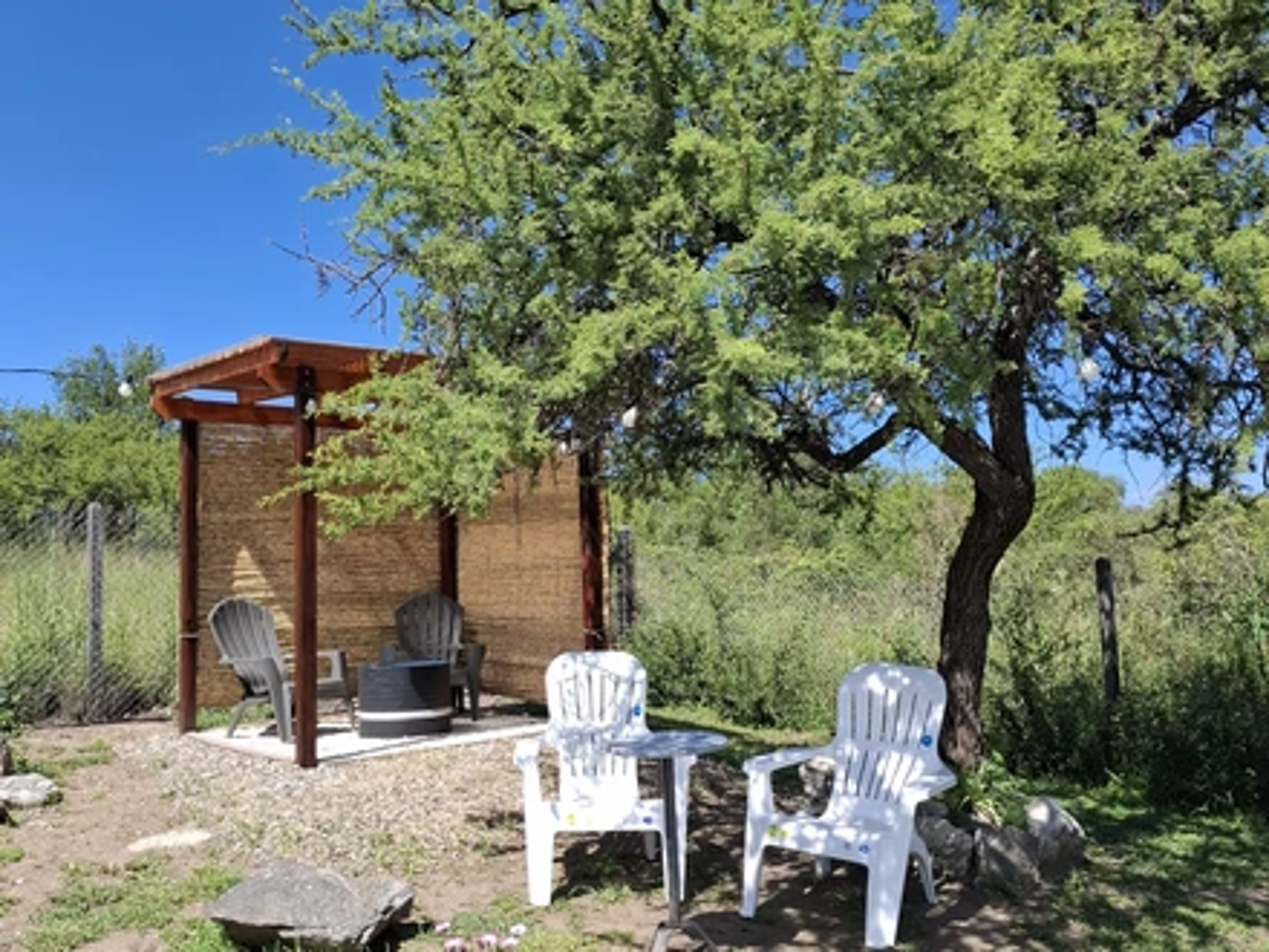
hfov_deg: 73.9
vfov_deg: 58.9
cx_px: 634
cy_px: 476
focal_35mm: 23
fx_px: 843
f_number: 1.8
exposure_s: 1/1445
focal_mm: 5.54
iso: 50
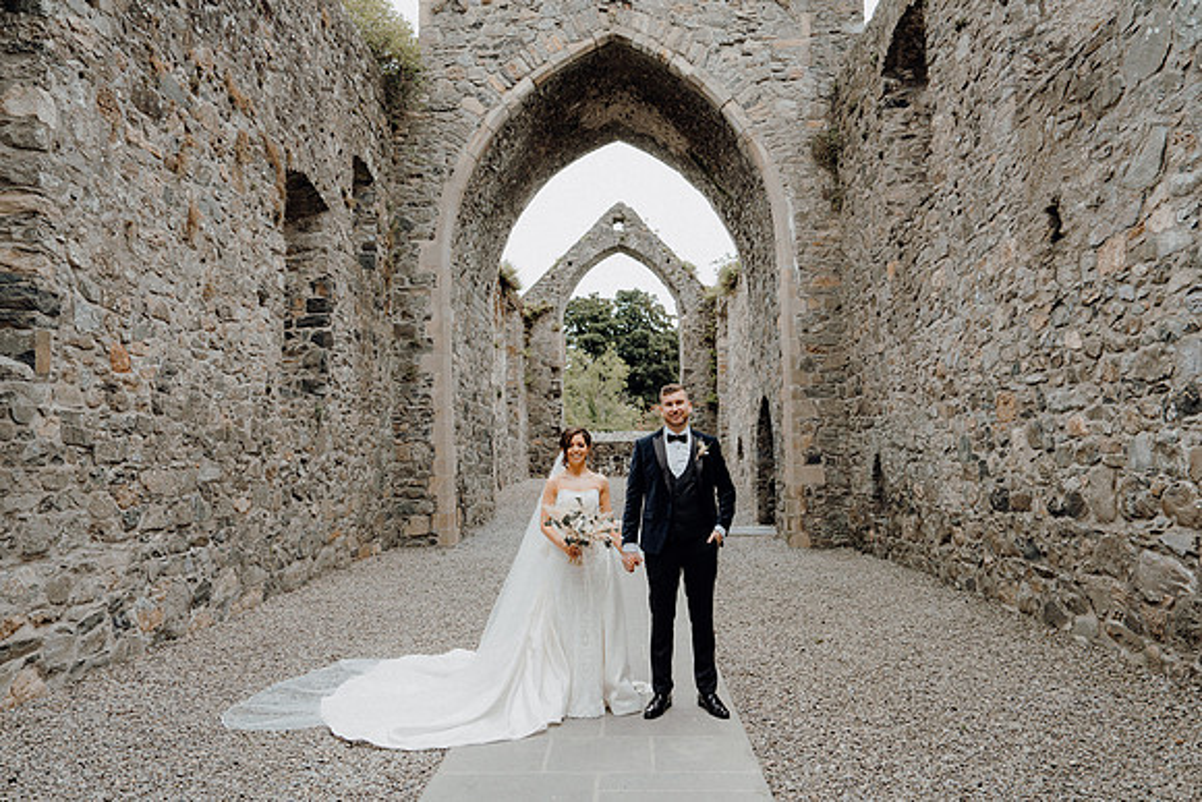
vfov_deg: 53.2
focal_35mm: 24
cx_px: 601
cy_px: 401
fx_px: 801
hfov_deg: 73.7
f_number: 3.5
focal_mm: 24
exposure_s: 1/160
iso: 125
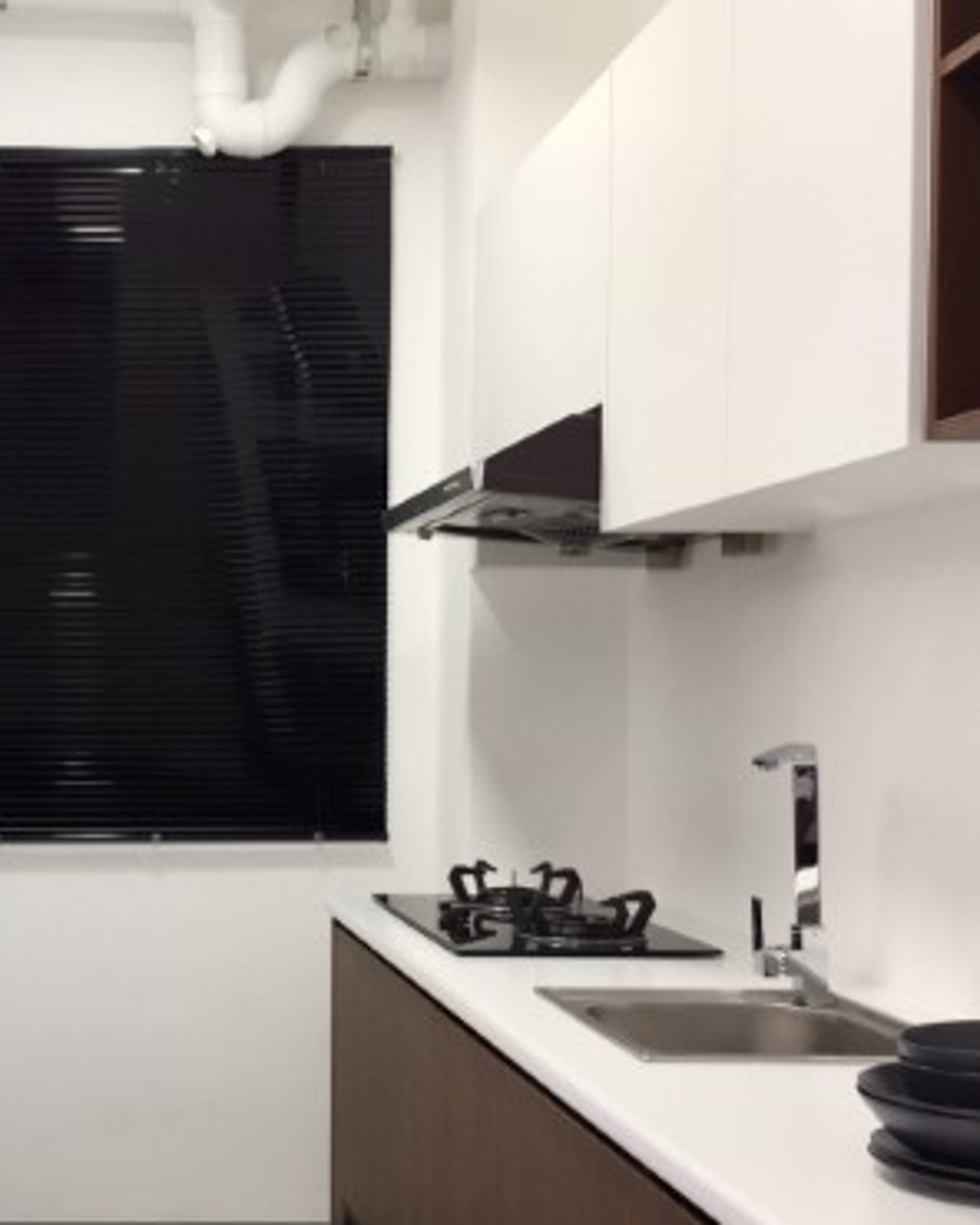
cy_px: 732
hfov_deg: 29.4
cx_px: 76
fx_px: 1777
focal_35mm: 49
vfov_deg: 37.9
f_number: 2.2
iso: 64
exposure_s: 1/33
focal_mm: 4.15
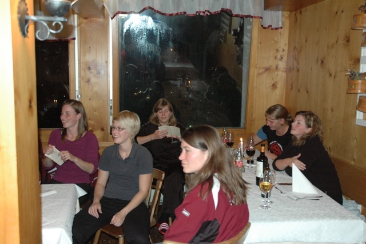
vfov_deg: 35.5
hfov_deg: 51.3
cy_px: 122
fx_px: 381
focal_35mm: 38
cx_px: 183
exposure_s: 1/60
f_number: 4.5
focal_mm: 25
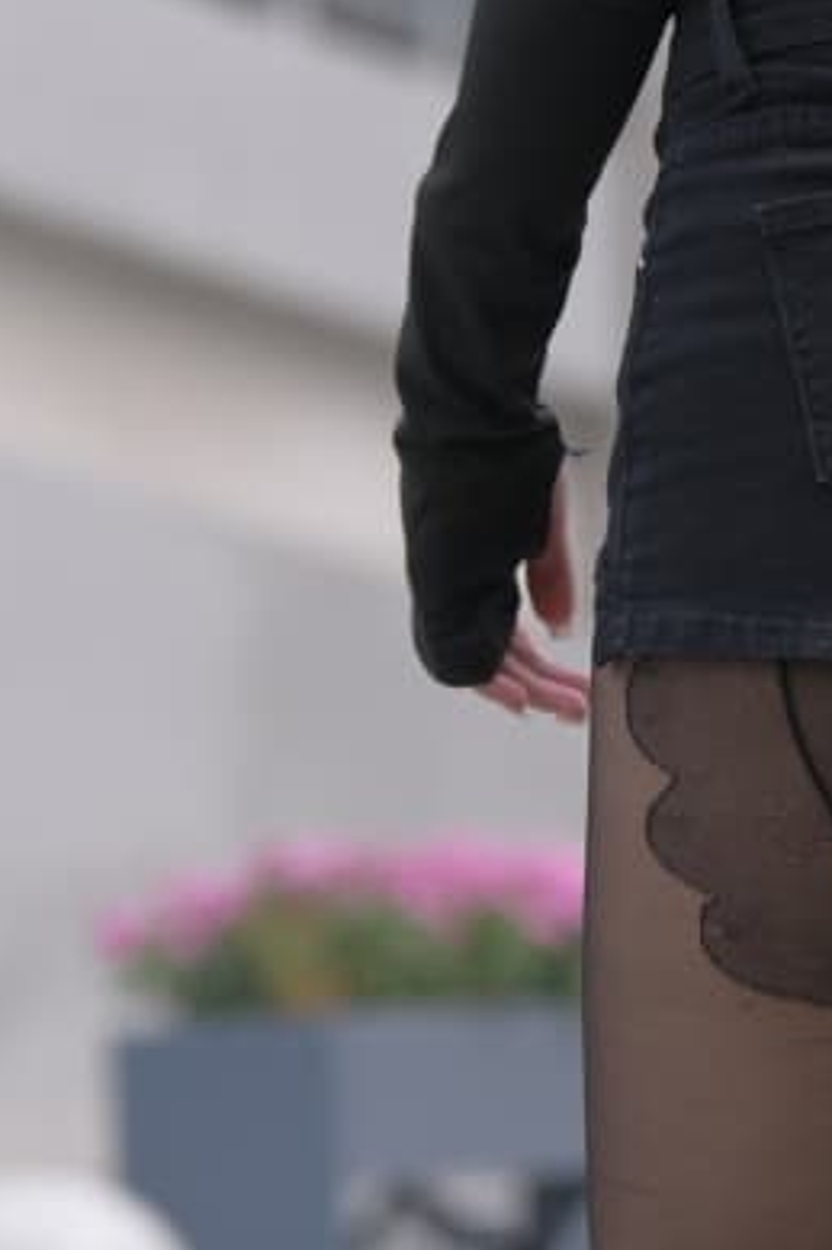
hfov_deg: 3.0
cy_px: 701
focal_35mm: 463
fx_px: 16064
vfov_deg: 4.5
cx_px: 1301
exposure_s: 1/1000
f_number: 4
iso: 160
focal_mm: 100
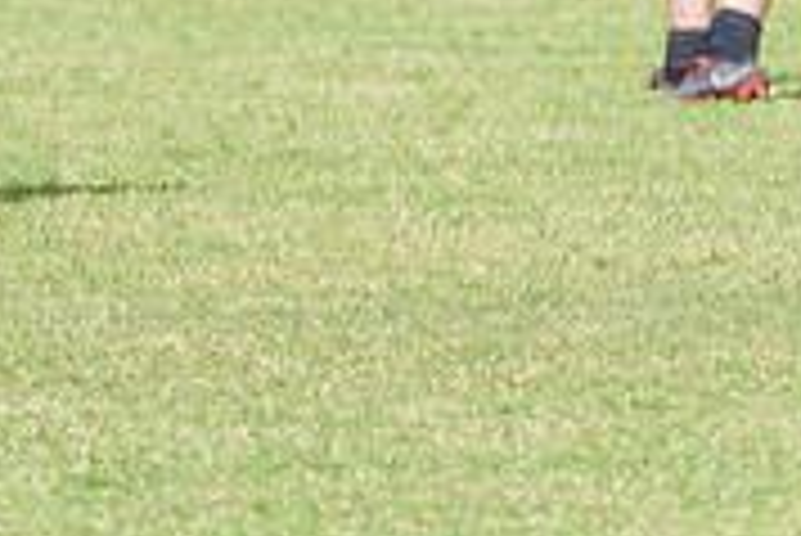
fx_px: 35561
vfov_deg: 0.9
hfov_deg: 1.3
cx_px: -573
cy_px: -400
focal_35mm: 1597
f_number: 8
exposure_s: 1/2000
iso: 800
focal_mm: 320
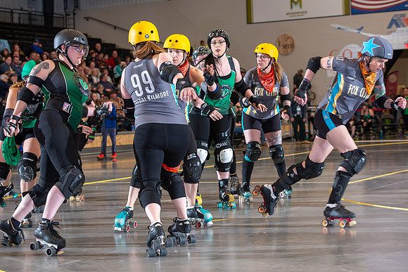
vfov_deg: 15.9
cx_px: 204
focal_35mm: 86
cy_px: 136
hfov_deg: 23.6
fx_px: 975
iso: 640
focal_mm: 86
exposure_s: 1/160
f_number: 5.6
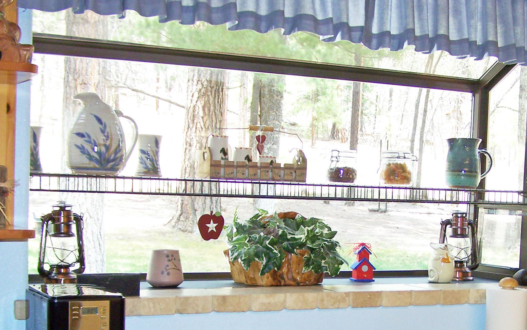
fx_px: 977
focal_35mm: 68
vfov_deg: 18.9
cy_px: 285
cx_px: 322
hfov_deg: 30.1
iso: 80
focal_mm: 6.3
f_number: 2.8
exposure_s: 1/60
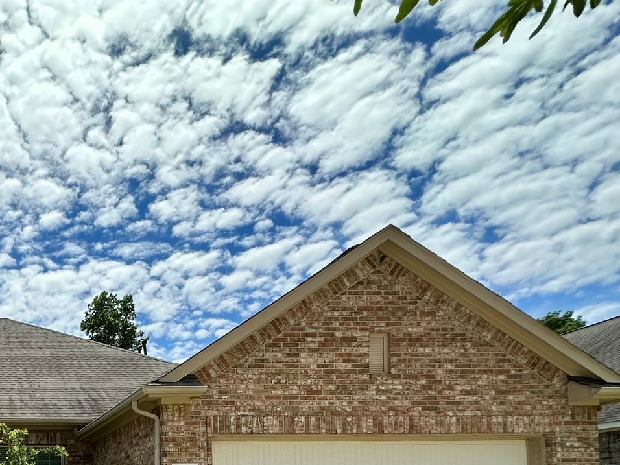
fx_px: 537
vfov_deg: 39.5
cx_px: -29
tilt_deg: +2.3
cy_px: 494
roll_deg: -0.1
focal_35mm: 30
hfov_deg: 47.3
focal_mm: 2.22
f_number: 2.2
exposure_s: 1/2506
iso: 40
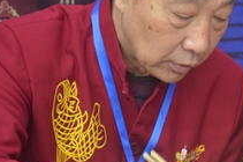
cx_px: 281
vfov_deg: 8.0
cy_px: 94
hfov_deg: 11.8
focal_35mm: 171
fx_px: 1152
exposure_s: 1/25
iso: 400
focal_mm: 48
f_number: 5.6
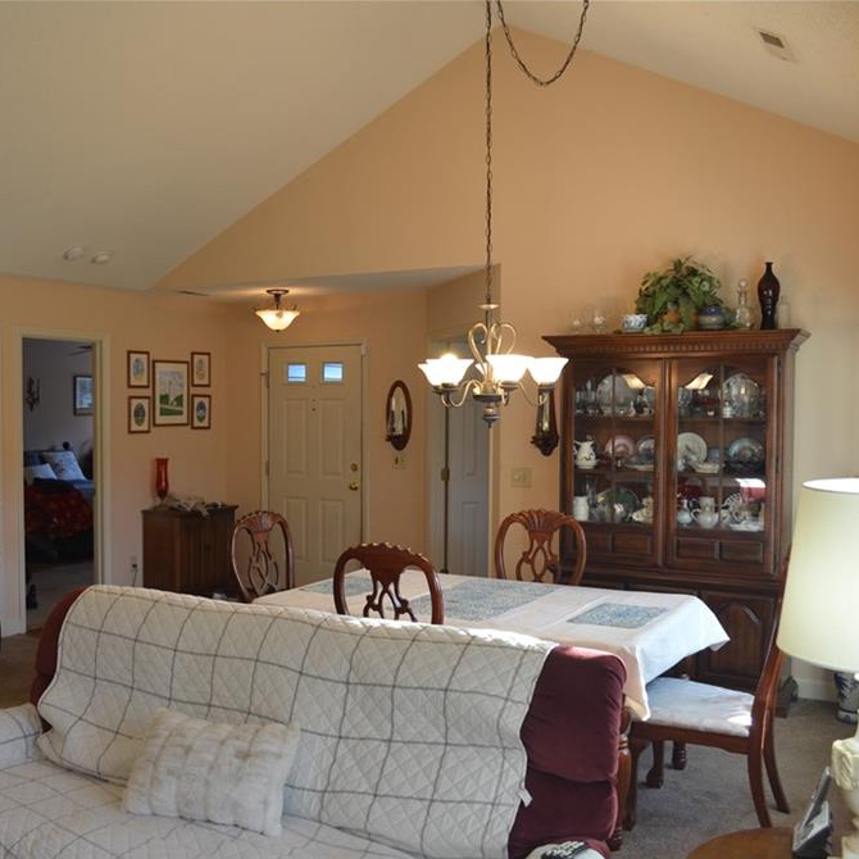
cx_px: 329
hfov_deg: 46.9
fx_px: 983
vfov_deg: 47.2
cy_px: 433
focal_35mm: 35
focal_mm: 18
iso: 560
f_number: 4
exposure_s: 1/60
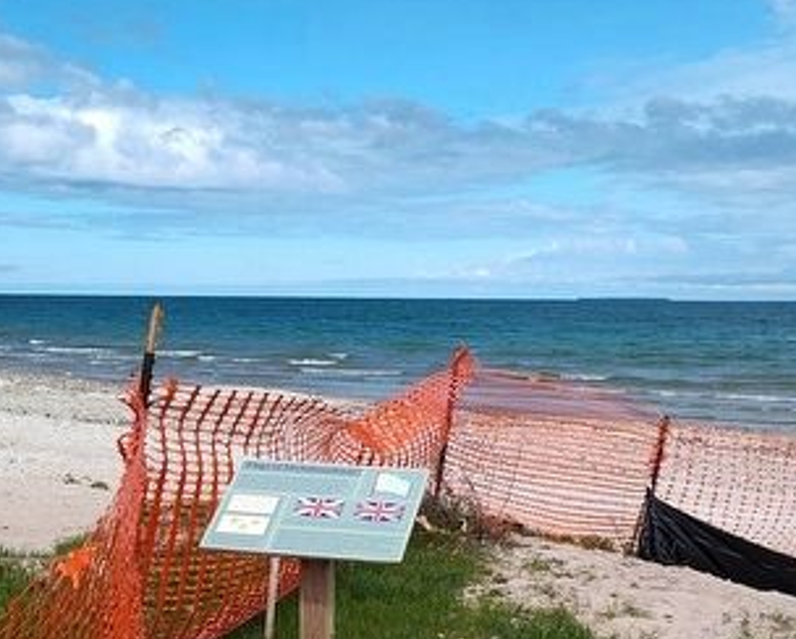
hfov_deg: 31.9
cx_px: 364
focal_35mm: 59
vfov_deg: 24.9
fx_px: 1392
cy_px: 600
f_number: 1.8
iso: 100
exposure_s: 1/1530
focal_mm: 5.56
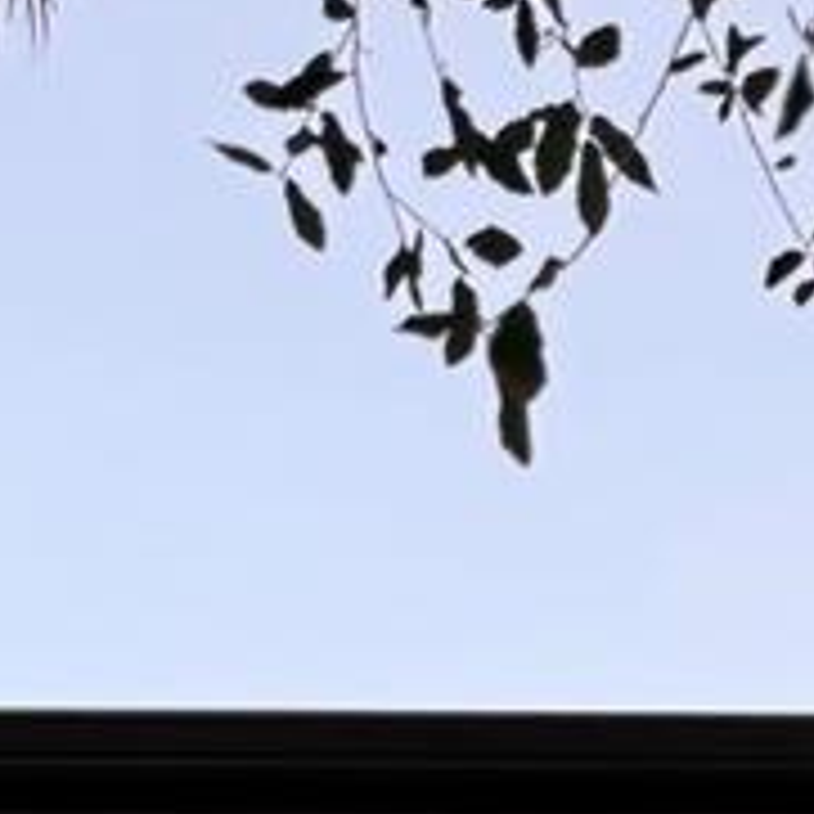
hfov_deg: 11.7
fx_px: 3751
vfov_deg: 9.6
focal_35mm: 141
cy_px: 2429
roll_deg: +0.4
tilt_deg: -1.4
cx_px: 1336
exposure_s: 1/60
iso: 125
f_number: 1.78
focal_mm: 6.76
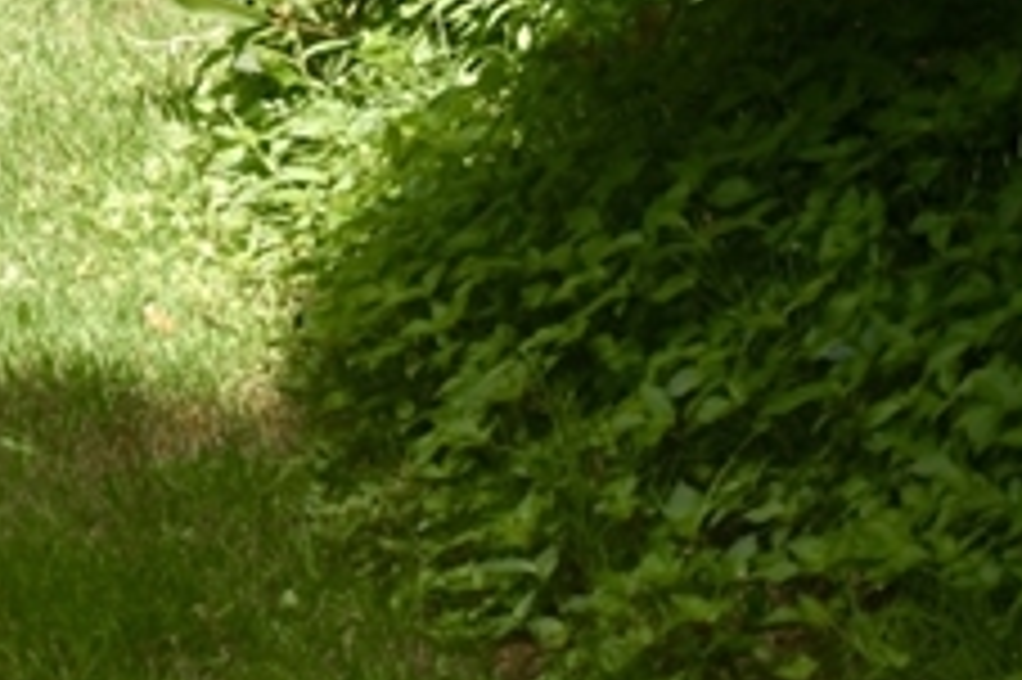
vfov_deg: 5.2
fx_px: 7290
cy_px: -808
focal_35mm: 257
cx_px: -1252
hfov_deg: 7.6
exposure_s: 1/250
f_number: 4.5
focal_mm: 38
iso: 100
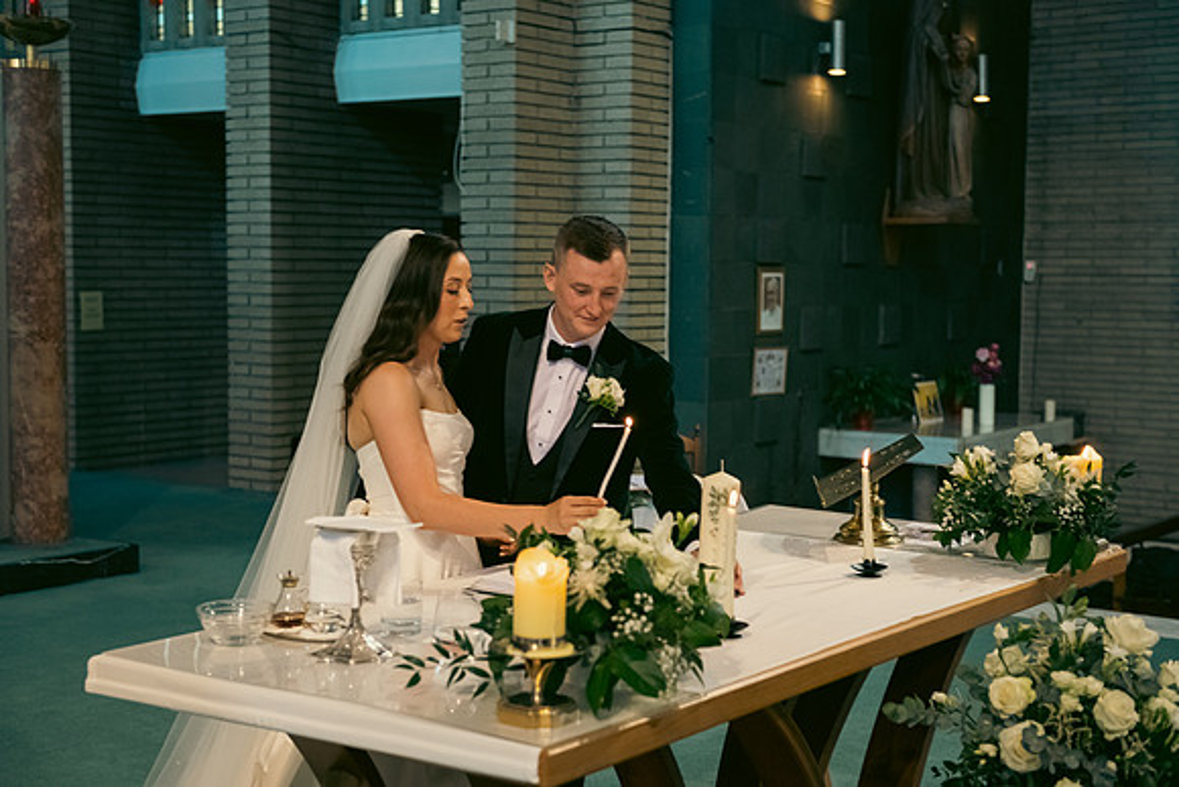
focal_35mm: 52
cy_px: 394
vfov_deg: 26.0
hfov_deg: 38.2
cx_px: 590
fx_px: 1703
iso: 1000
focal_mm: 52
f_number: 3.5
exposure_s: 1/160
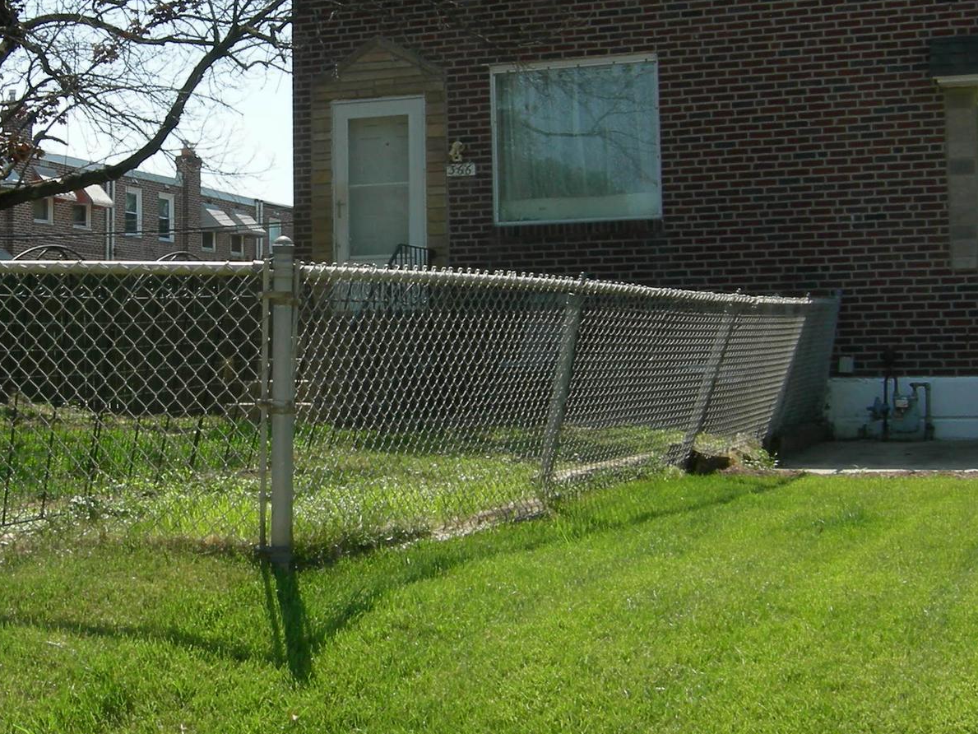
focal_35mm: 62
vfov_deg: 23.5
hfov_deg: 31.0
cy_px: 220
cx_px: 324
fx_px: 1752
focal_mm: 7.5
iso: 64
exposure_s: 1/236
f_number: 6
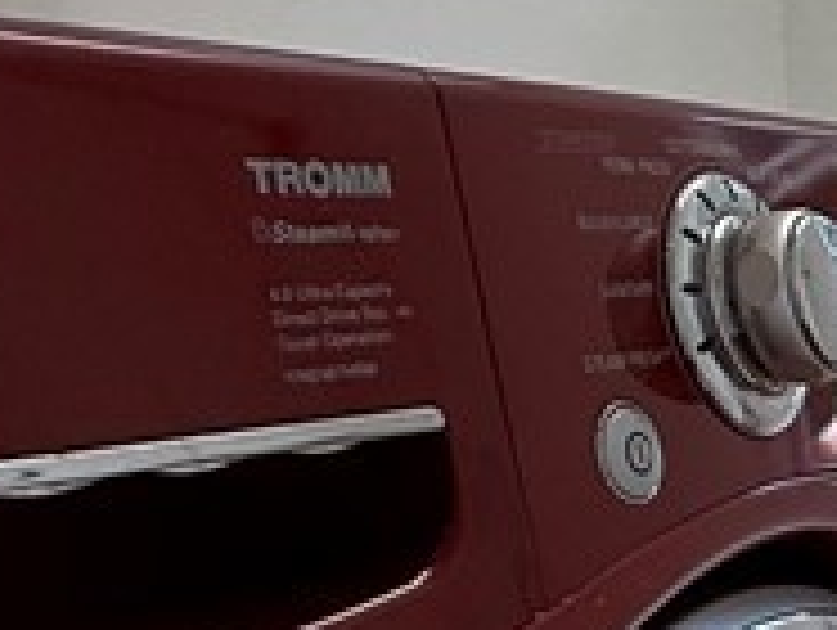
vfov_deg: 19.2
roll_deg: +0.7
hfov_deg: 14.3
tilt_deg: -2.4
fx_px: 1864
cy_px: 297
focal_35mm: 77
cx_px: 2092
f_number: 2.2
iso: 50
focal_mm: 2.22
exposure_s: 1/125
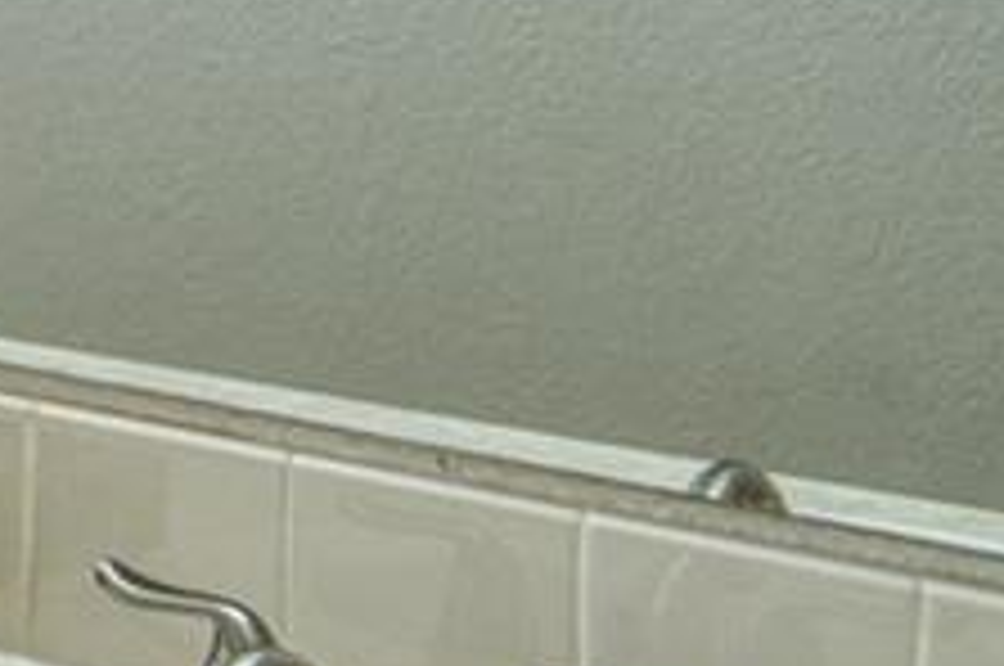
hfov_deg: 13.3
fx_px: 3203
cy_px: -403
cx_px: -1400
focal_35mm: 115
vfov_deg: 11.3
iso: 500
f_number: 4
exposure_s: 1/160
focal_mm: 16
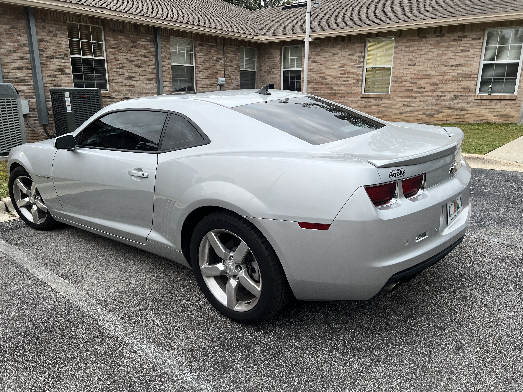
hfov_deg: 67.3
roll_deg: -0.2
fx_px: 393
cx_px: 262
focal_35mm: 26
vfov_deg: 53.1
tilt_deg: -14.8
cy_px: 196
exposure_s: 1/102
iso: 125
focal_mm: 5.7
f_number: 1.5
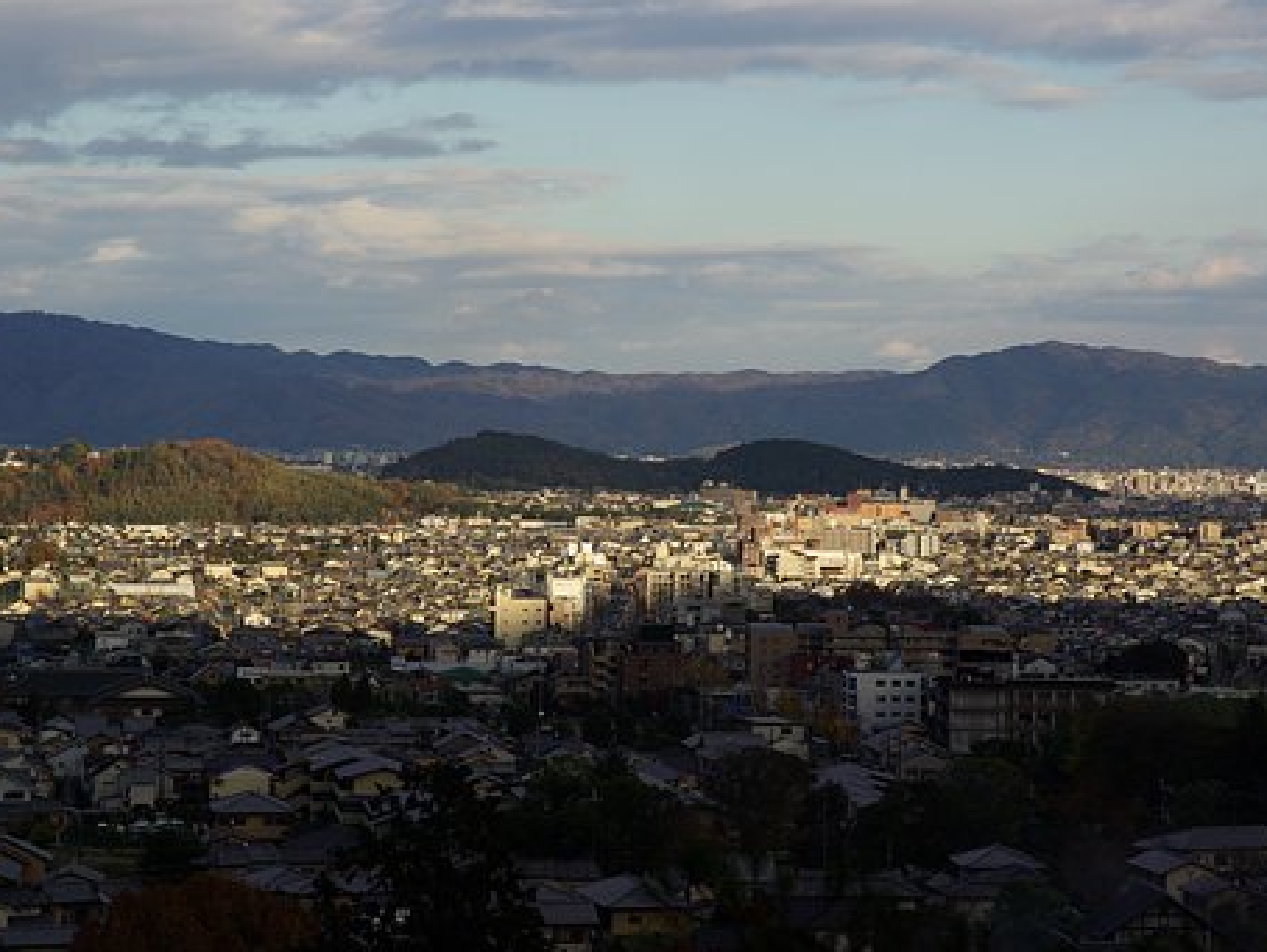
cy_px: 476
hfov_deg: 17.3
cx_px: 678
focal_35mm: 114
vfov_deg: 13.0
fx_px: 4175
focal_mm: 70
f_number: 6.3
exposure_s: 1/400
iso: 100
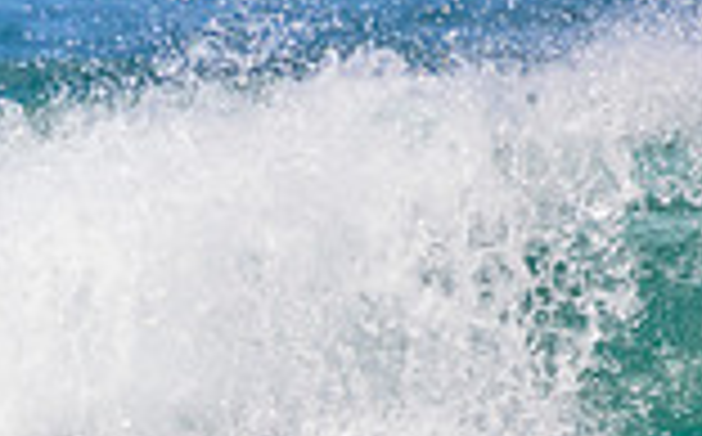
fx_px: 58001
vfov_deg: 0.4
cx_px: -112
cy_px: 515
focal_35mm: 3036
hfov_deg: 0.7
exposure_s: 1/1600
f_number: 11
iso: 1000
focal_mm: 800
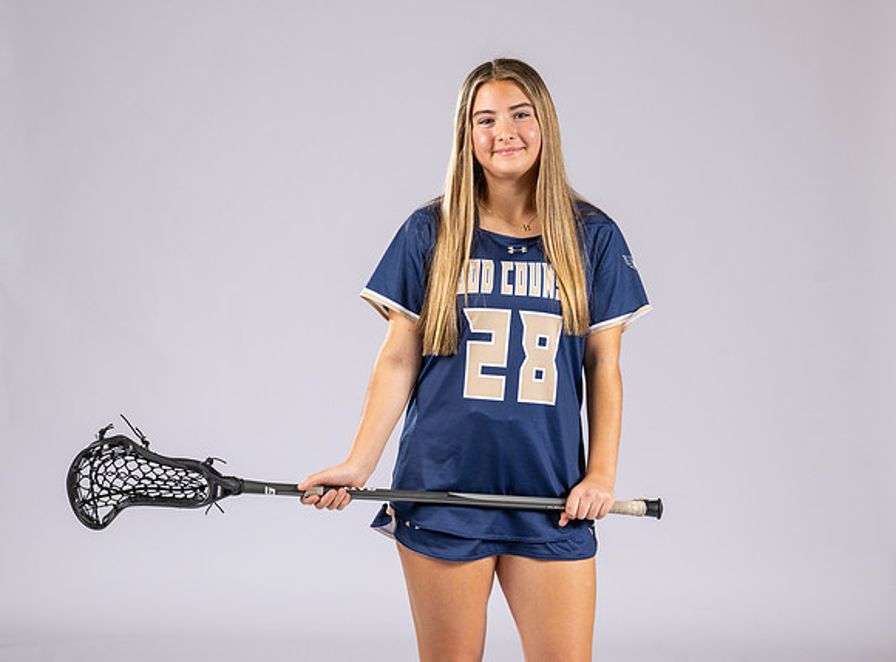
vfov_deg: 12.5
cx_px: 450
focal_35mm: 118
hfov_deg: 16.8
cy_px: 341
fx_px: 3028
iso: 250
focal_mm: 92
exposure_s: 1/200
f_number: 6.3
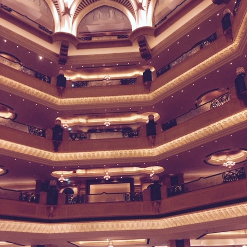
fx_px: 283
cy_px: 142
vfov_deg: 47.1
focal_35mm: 35
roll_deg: +1.4
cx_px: 123
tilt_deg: +24.7
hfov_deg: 47.2
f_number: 2.2
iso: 250
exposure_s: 1/30
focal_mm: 4.15
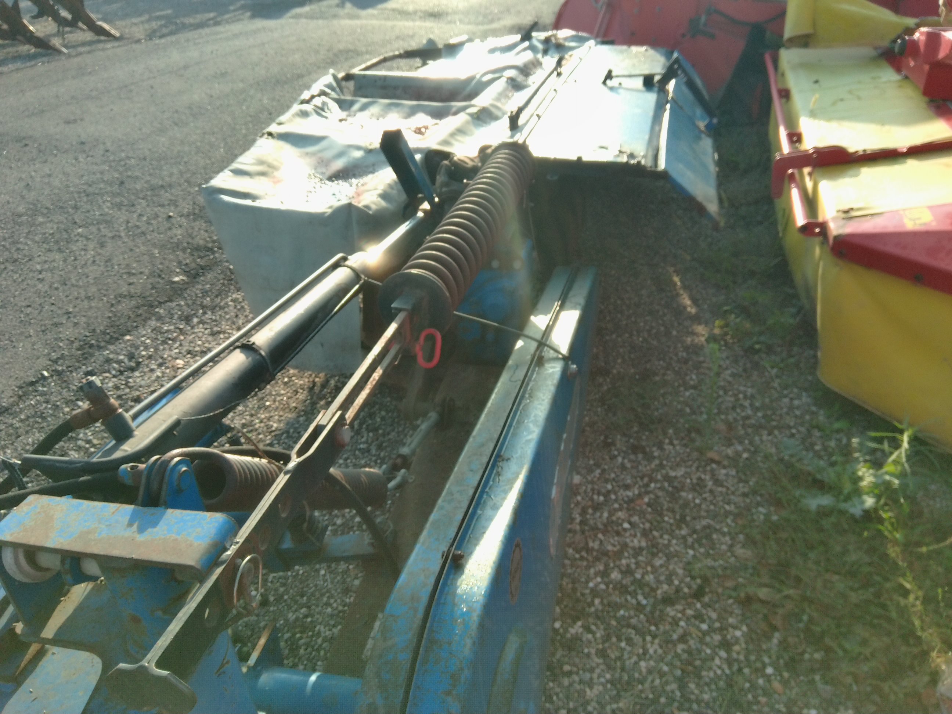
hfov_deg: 67.3
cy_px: 357
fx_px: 715
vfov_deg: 53.1
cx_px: 476
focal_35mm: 26
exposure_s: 1/337
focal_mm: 3
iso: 100
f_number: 2
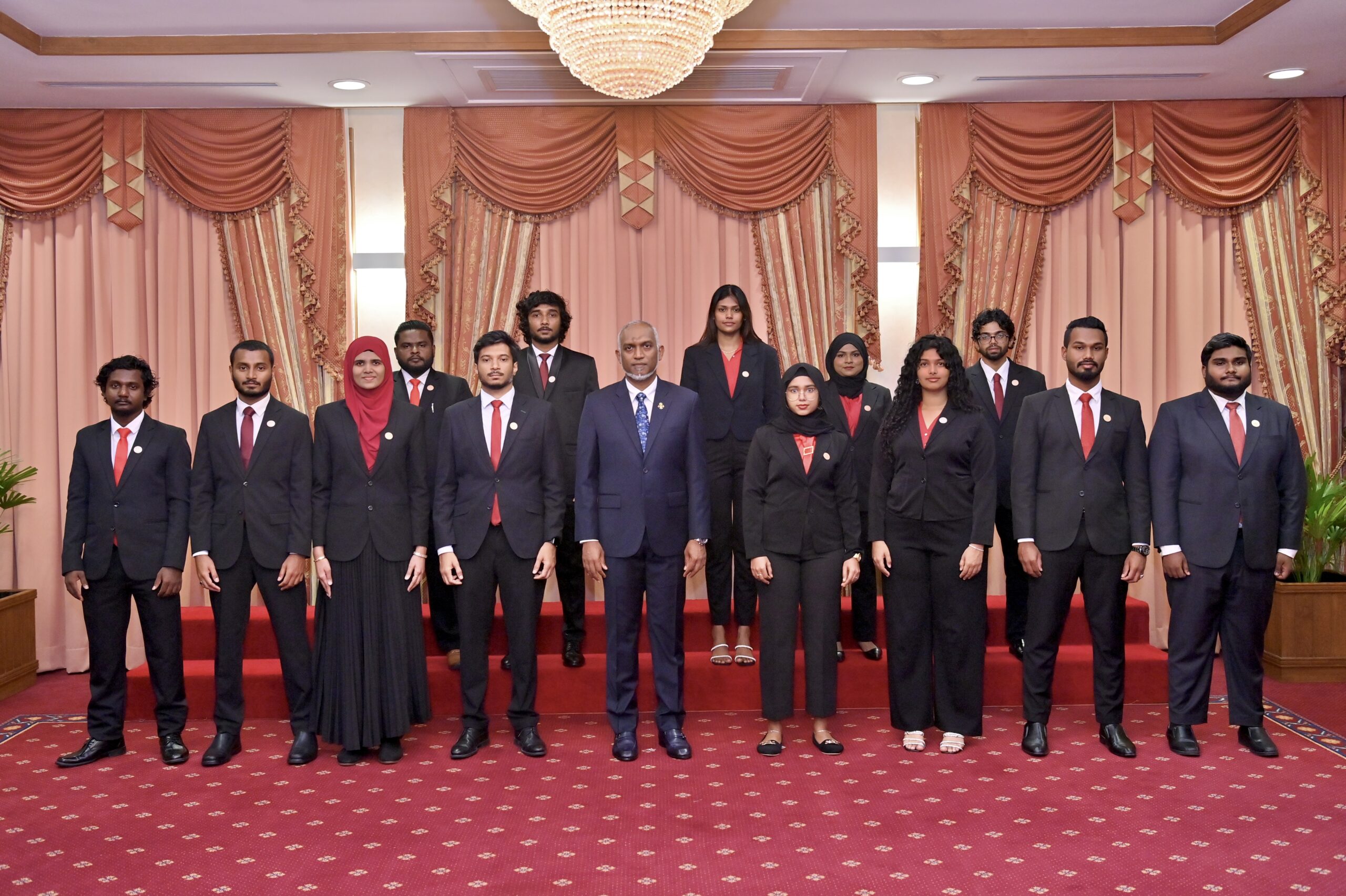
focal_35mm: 35
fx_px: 1308
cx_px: 673
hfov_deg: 54.4
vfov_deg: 37.8
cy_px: 448
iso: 1600
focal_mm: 35
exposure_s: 1/125
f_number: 4
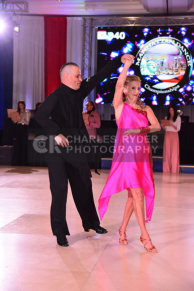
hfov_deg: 21.9
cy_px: 146
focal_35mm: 62
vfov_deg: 32.4
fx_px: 501
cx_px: 97
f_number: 6.3
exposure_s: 1/320
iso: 2500
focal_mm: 62
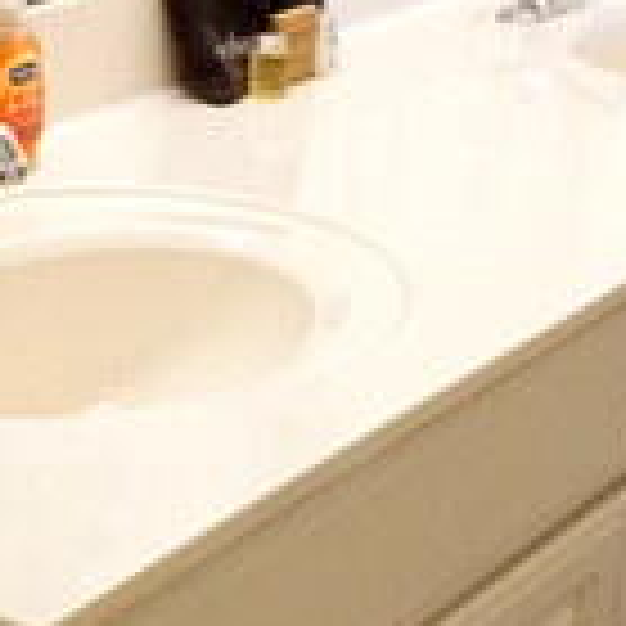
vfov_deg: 14.8
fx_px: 2394
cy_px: 545
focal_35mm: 117
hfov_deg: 14.9
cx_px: 207
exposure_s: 1/160
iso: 2000
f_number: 3.5
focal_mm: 16
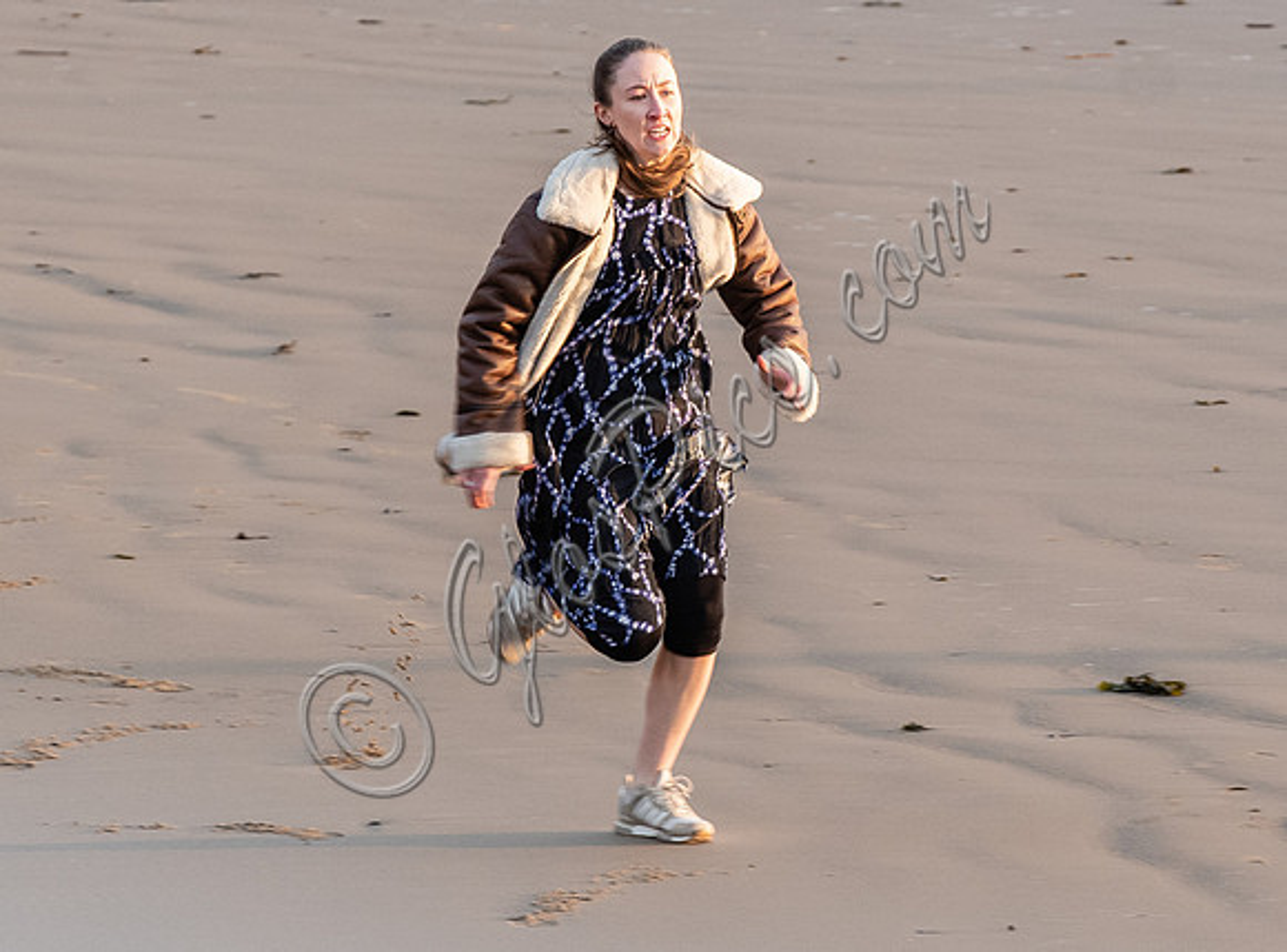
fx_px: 21962
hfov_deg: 3.4
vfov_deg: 2.5
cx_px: 744
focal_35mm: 594
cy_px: 464
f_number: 5.6
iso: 640
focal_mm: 200
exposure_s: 1/200
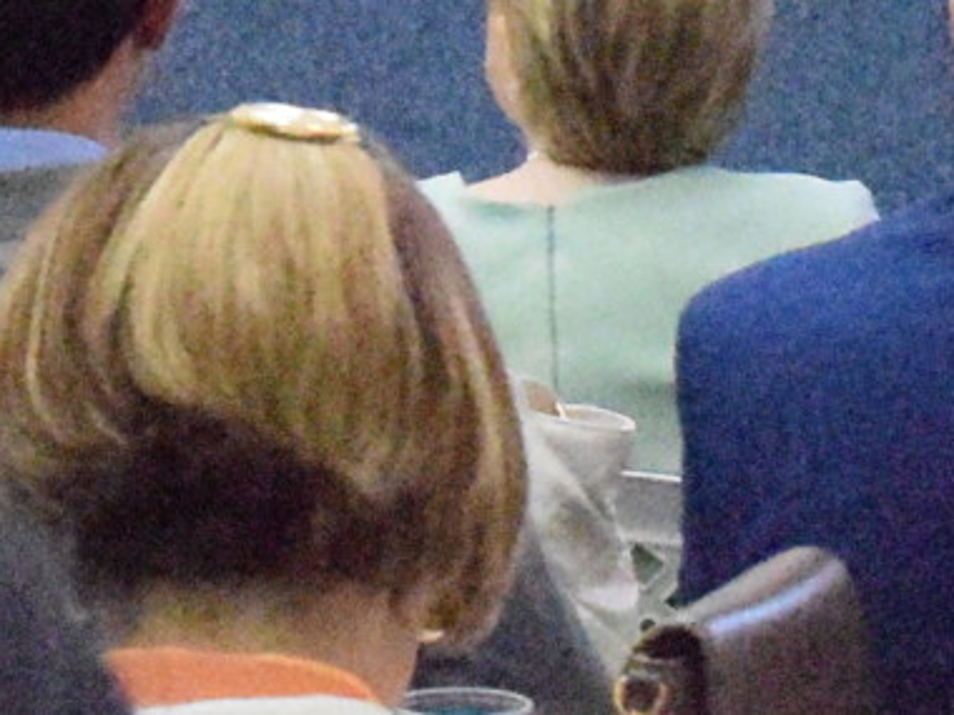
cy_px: -642
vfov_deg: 5.2
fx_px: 7821
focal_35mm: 284
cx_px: -126
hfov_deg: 6.9
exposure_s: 1/250
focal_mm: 25
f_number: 8
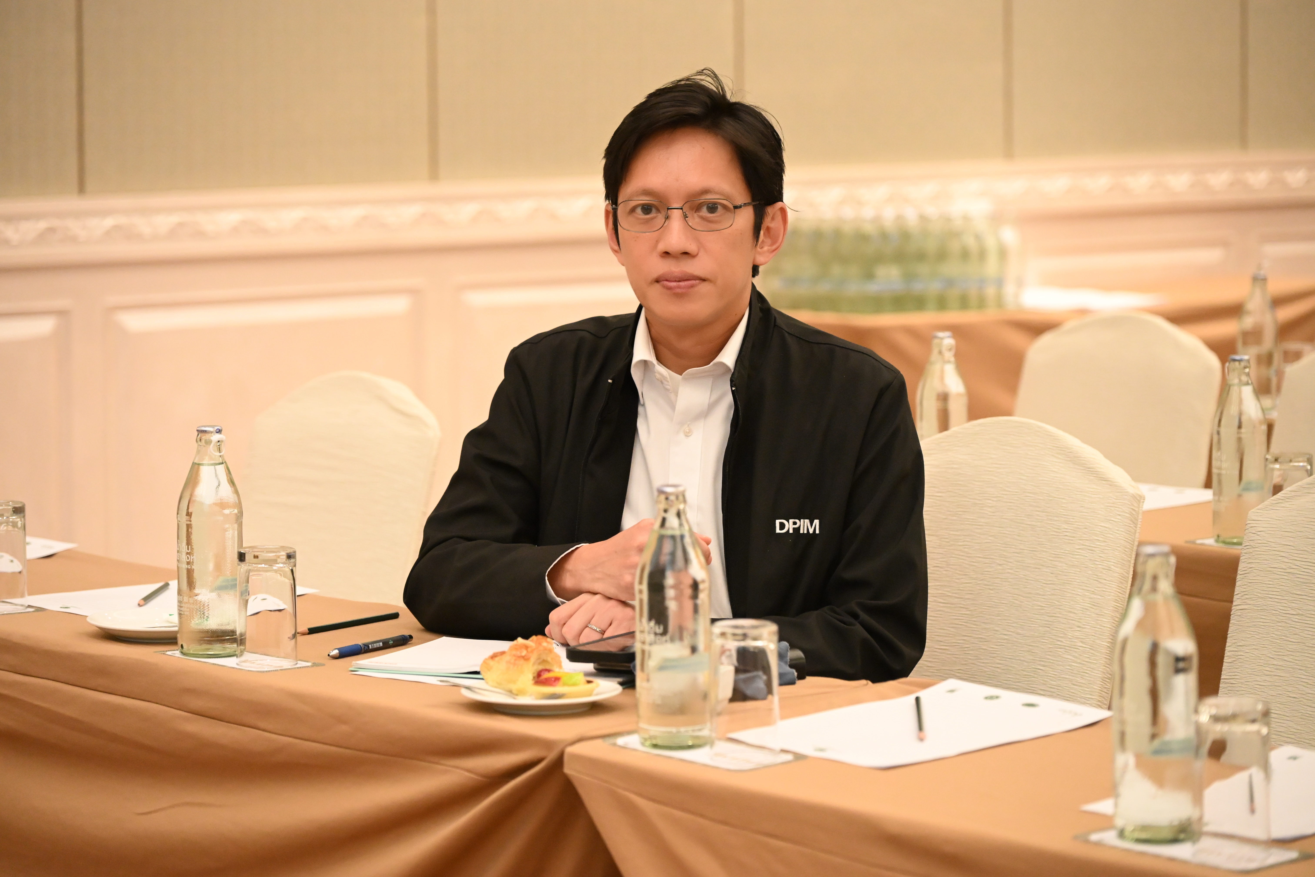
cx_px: 658
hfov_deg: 19.5
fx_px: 3835
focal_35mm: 105
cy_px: 438
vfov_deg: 13.0
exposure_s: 1/250
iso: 6400
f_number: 4
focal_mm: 105
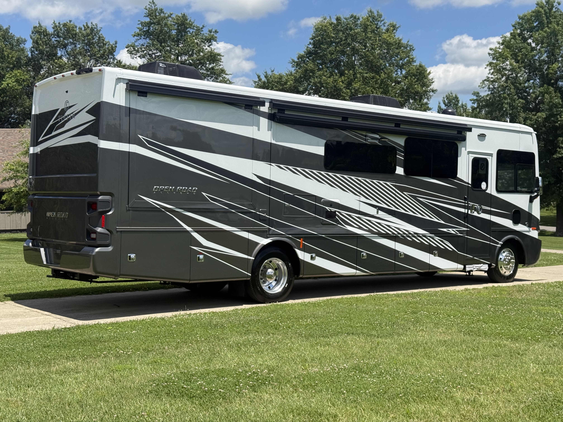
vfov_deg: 30.3
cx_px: 282
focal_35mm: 48
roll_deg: +1.6
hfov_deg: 39.7
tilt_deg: -0.9
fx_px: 781
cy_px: 211
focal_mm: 6.76
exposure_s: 1/6536
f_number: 1.78
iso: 80
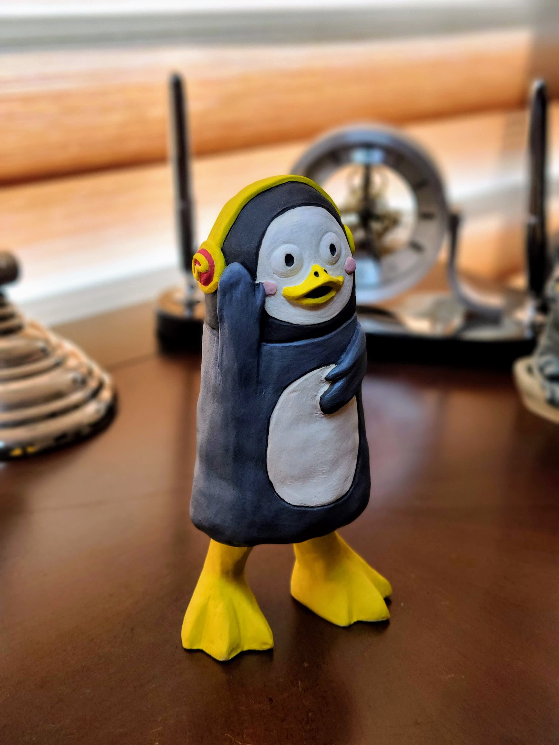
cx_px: 280
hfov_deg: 49.7
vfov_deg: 63.4
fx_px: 603
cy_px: 372
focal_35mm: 28
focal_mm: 5.9
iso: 40
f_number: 2
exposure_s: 1/100
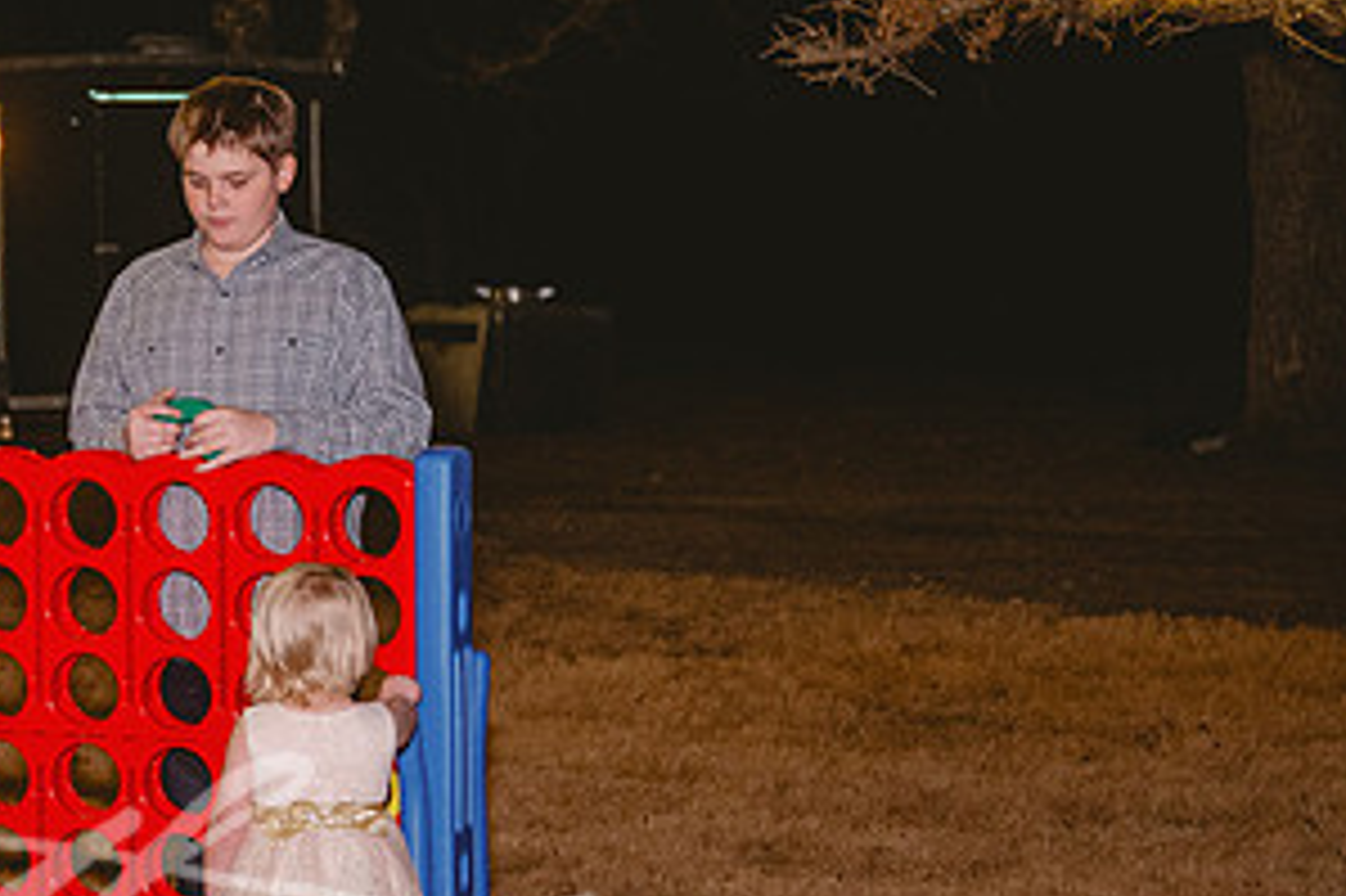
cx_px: 177
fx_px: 3811
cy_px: 500
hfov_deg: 19.7
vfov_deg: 13.4
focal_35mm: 102
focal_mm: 48
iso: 2000
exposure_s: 1/80
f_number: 2.8
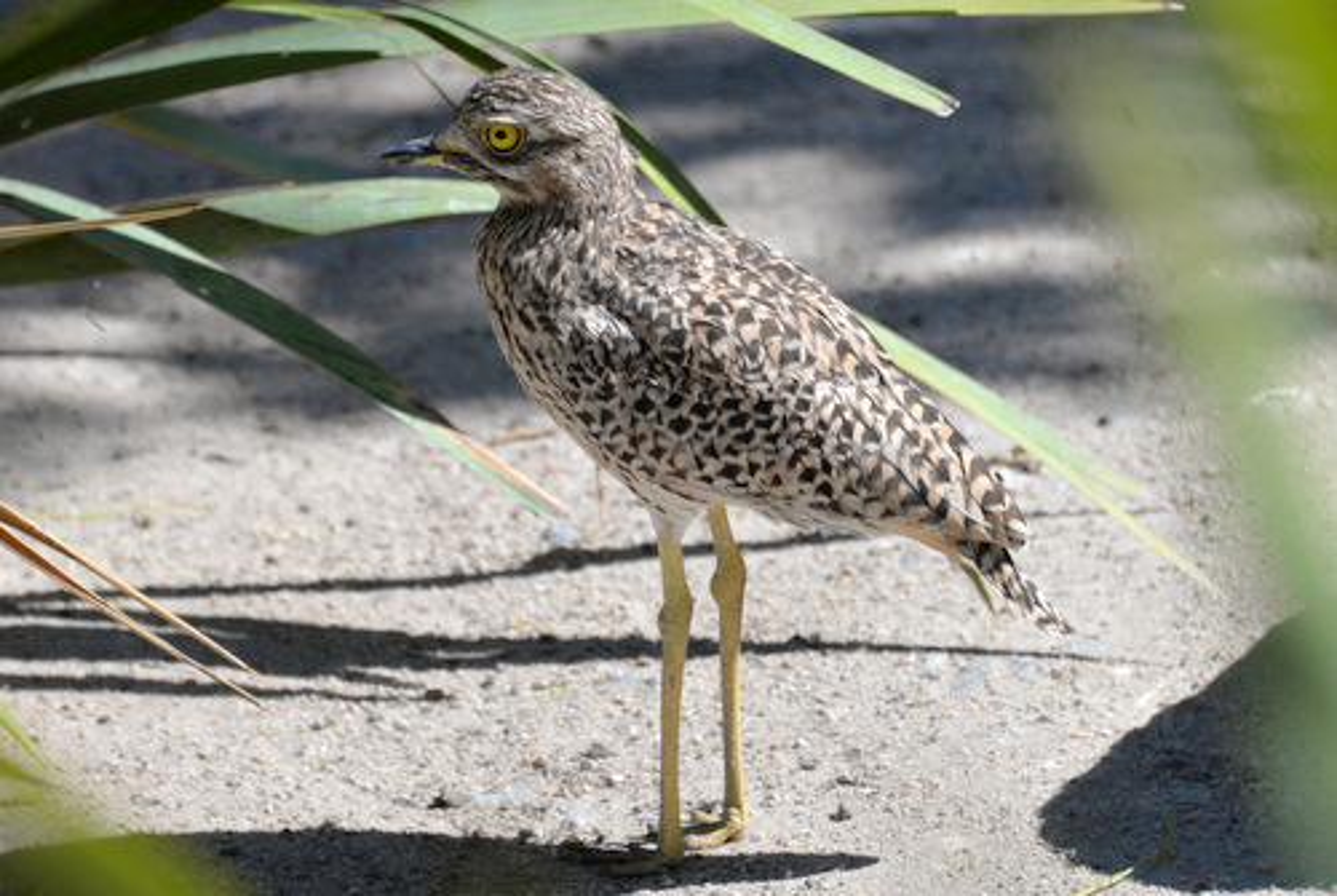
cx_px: 668
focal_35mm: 250
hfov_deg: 8.2
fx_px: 9298
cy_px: 448
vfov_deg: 5.5
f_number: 5.6
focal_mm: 250
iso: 400
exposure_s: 1/1600
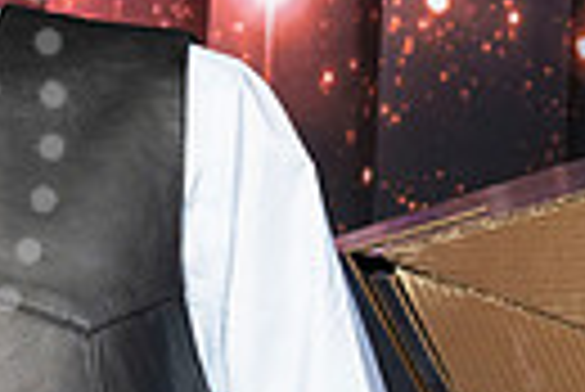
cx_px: -364
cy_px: 101
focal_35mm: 227
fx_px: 3693
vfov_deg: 6.1
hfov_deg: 8.8
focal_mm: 51
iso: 320
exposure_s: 1/125
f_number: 9
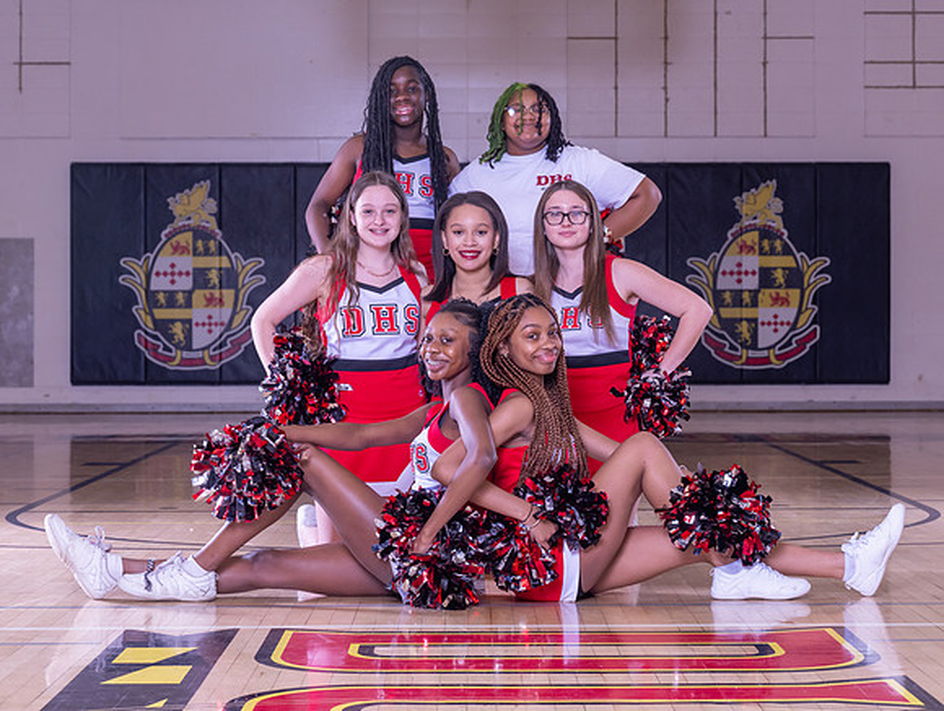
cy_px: 318
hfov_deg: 20.6
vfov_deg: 15.6
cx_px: 498
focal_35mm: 95
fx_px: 2599
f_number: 6.3
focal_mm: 70
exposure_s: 1/160
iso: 640
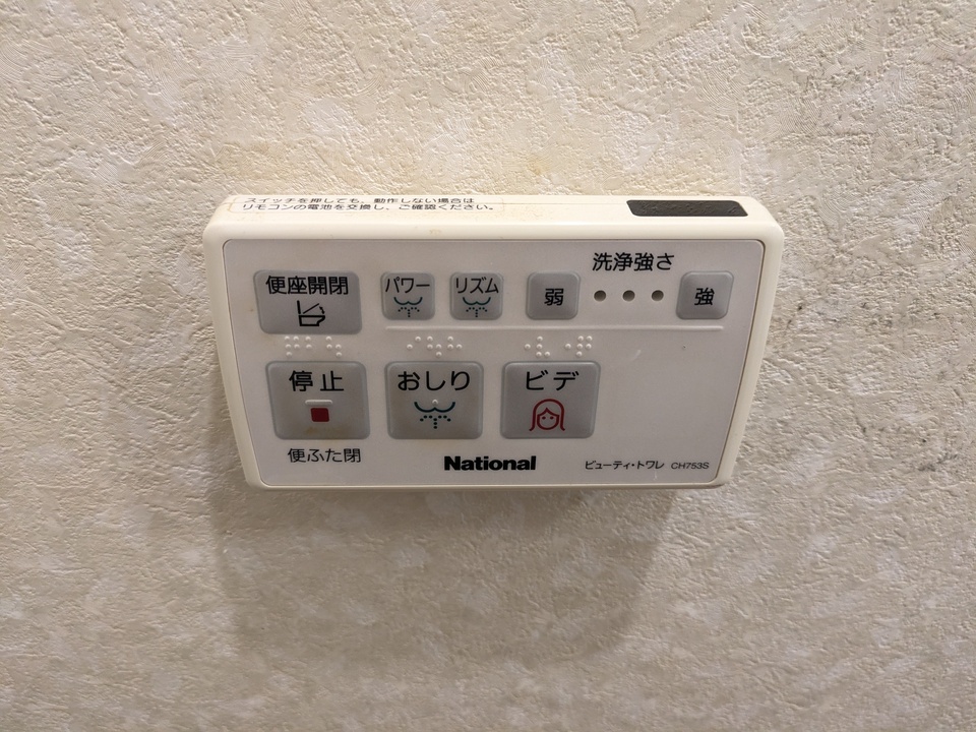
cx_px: 488
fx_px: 705
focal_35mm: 25
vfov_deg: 54.9
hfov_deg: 69.4
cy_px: 366
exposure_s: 1/60
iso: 429
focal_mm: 5.43
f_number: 1.89
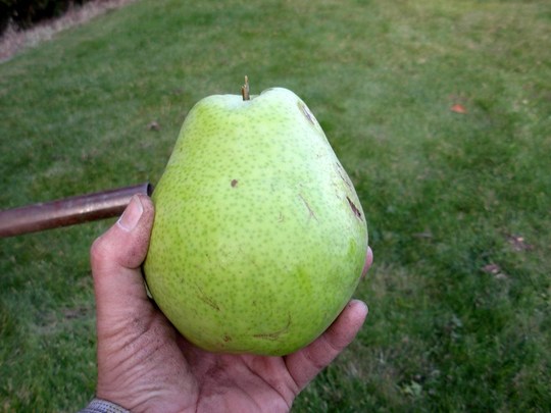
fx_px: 605
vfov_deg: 37.7
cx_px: 276
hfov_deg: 49.0
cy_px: 206
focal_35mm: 38
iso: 79
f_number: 2.9
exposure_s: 1/33.9
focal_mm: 6.3
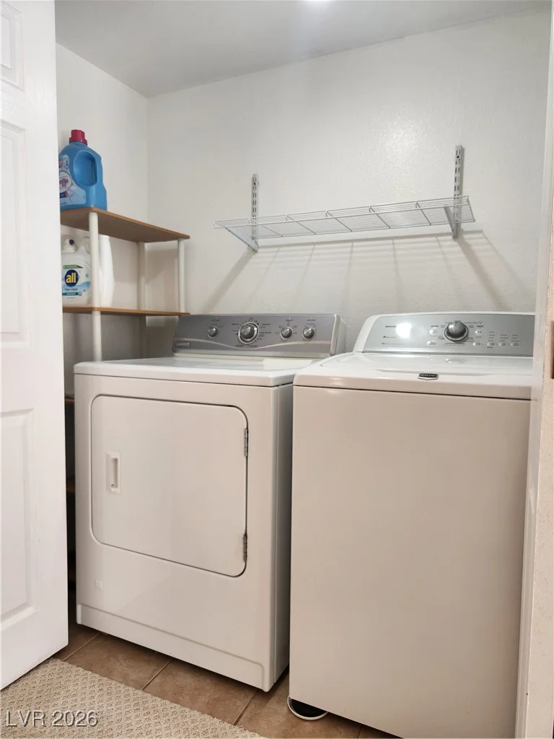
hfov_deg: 58.9
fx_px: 491
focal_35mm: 23
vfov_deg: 73.9
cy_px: 370
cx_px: 277
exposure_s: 1/120
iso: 80
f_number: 1.8
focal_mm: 5.4
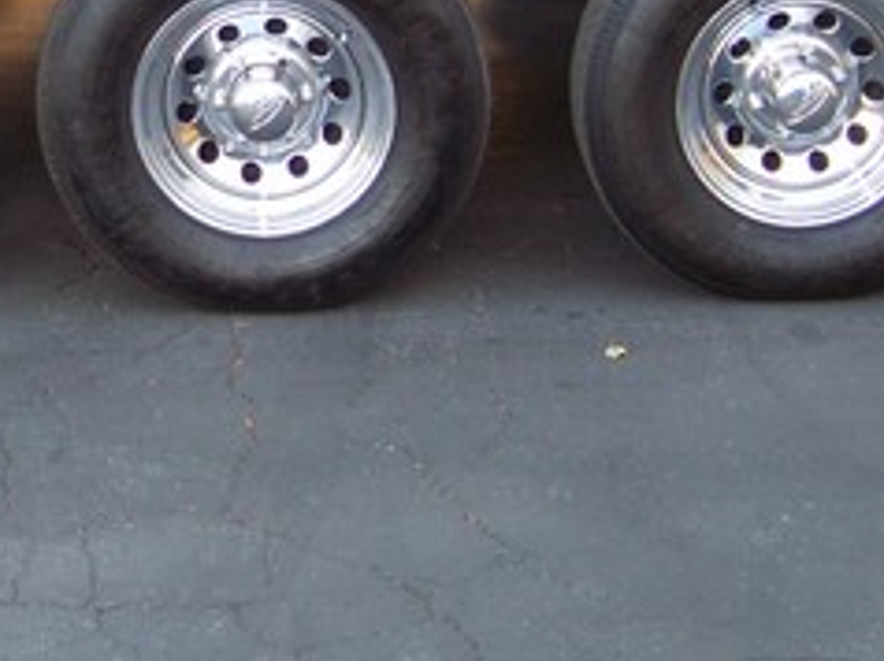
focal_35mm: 106
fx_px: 2704
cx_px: 249
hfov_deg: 18.5
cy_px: 61
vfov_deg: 13.8
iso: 72
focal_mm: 5.85
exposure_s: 1/50
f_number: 2.8
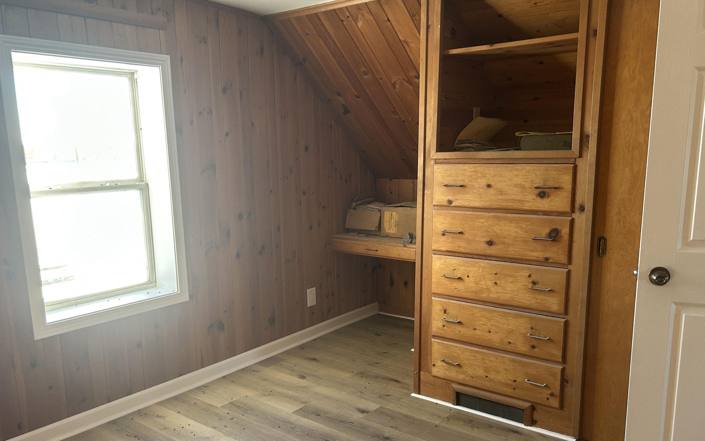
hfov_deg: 61.2
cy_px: 282
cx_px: 342
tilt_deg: -13.0
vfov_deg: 40.3
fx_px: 596
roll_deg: +1.2
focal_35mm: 31
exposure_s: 1/121
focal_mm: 5.7
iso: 100
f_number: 1.5
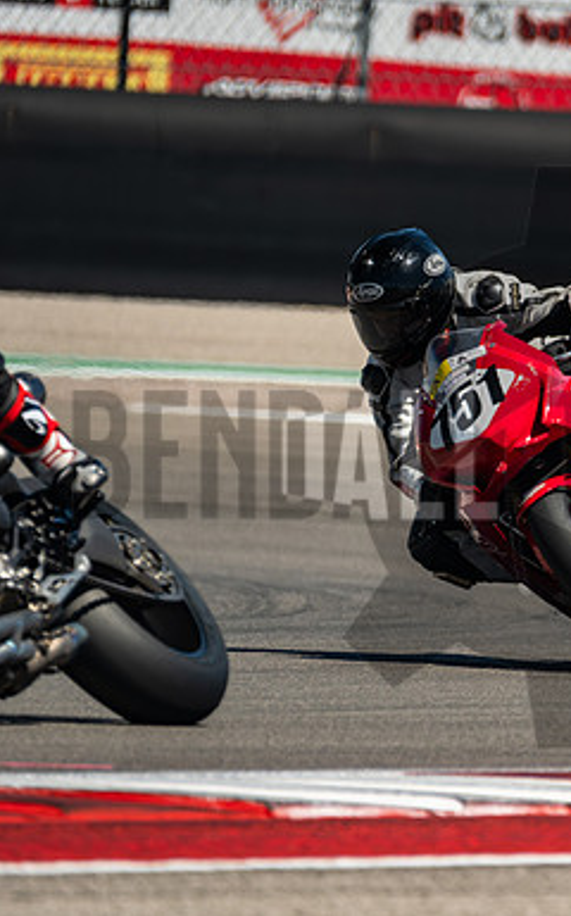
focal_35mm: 922
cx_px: 573
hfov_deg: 1.4
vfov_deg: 2.3
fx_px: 22999
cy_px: 458
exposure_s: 1/1250
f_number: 5.6
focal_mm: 400
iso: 500
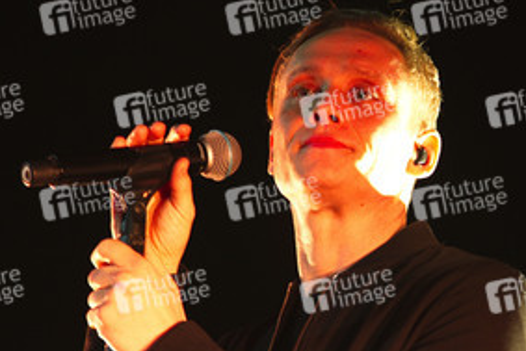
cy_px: 245
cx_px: 297
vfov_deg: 5.4
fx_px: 3713
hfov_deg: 8.1
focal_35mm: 254
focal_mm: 160
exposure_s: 1/160
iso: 3200
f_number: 3.5
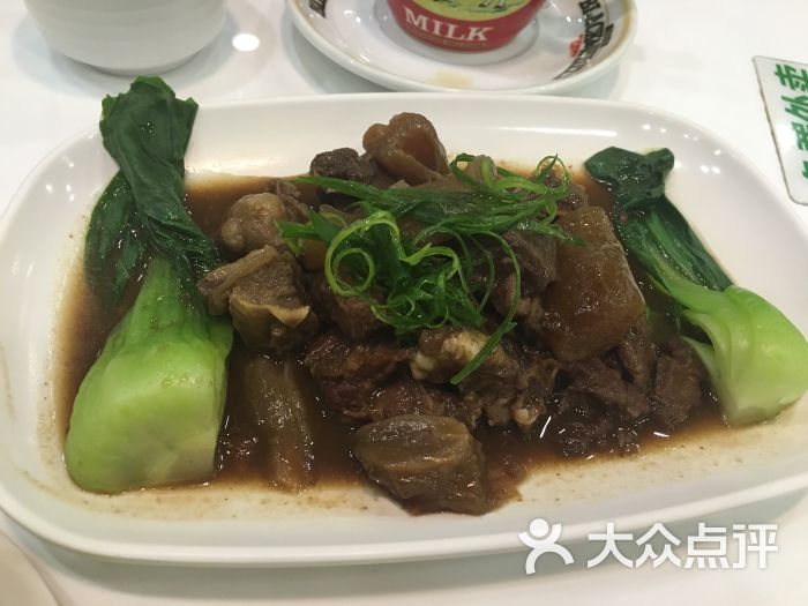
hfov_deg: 61.7
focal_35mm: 29
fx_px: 677
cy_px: 303
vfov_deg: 48.2
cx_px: 404
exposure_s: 1/33
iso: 200
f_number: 2.2
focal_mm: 4.15
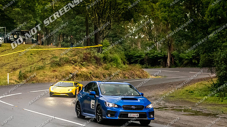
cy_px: 83
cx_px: 126
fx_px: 698
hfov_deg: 18.5
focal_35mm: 116
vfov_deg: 10.4
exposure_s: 1/640
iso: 10000
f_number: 5
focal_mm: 80
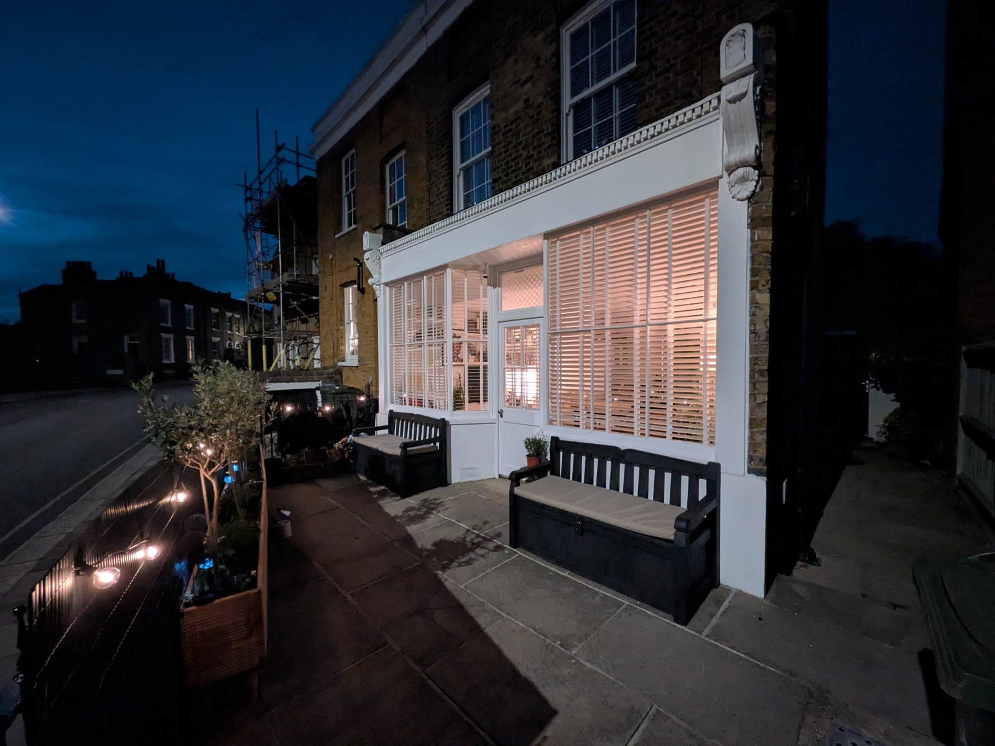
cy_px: 373
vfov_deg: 85.7
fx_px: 402
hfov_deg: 102.1
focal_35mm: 14
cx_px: 498
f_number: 2.2
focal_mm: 1.85
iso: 811
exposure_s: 1/22.7
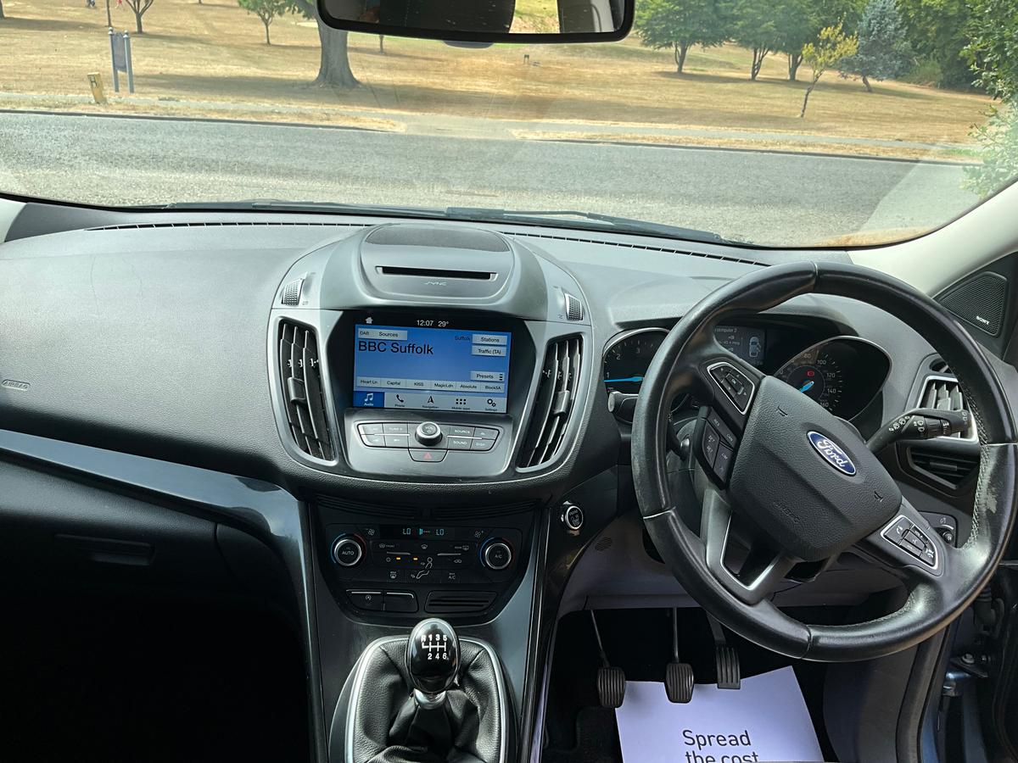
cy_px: 382
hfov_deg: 61.7
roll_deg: -6.2
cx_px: 509
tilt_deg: -24.3
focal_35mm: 29
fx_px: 853
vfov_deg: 48.2
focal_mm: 3
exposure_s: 1/446
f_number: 1.8
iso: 25
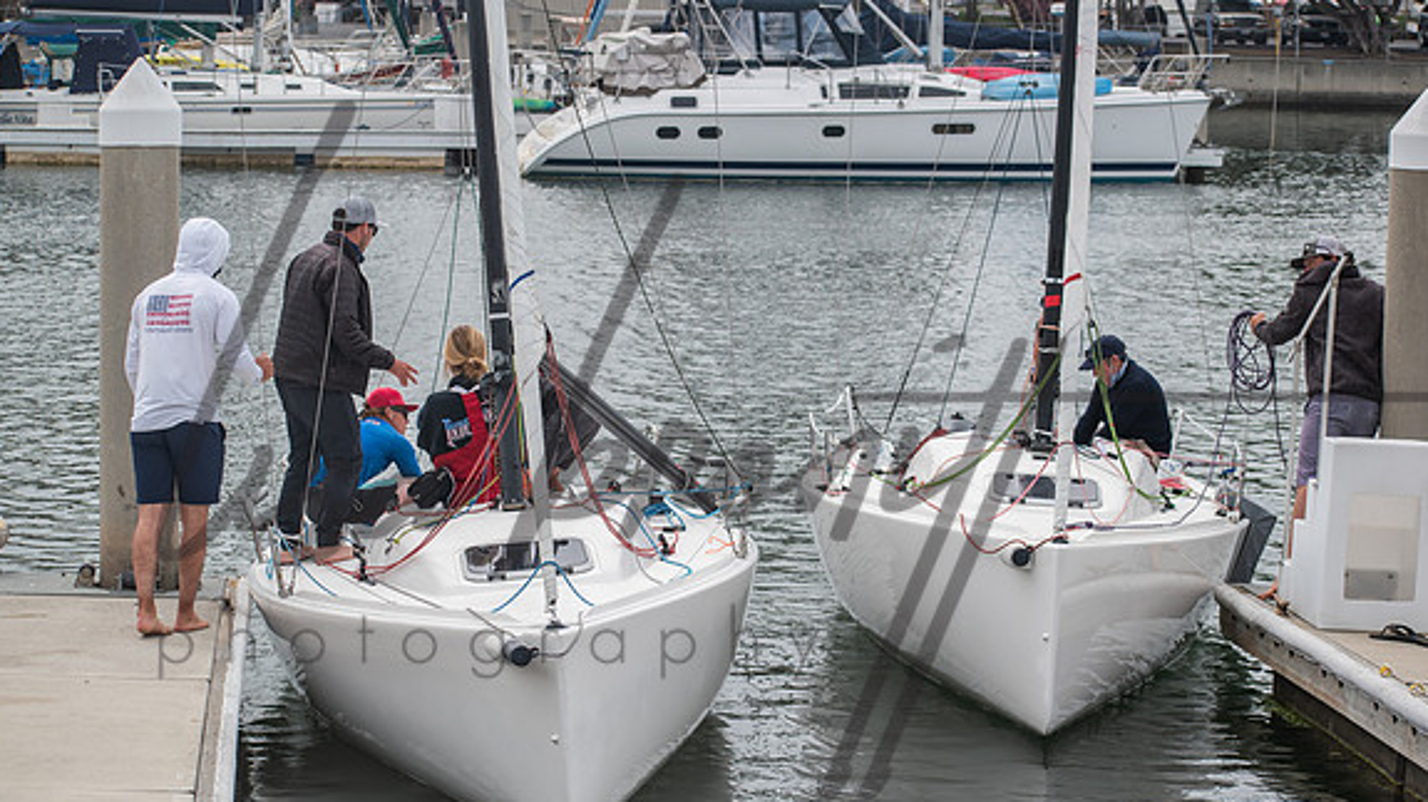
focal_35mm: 111
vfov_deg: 10.9
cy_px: 456
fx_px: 4202
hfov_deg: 19.3
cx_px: 710
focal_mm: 70
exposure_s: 1/400
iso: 100
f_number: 6.3
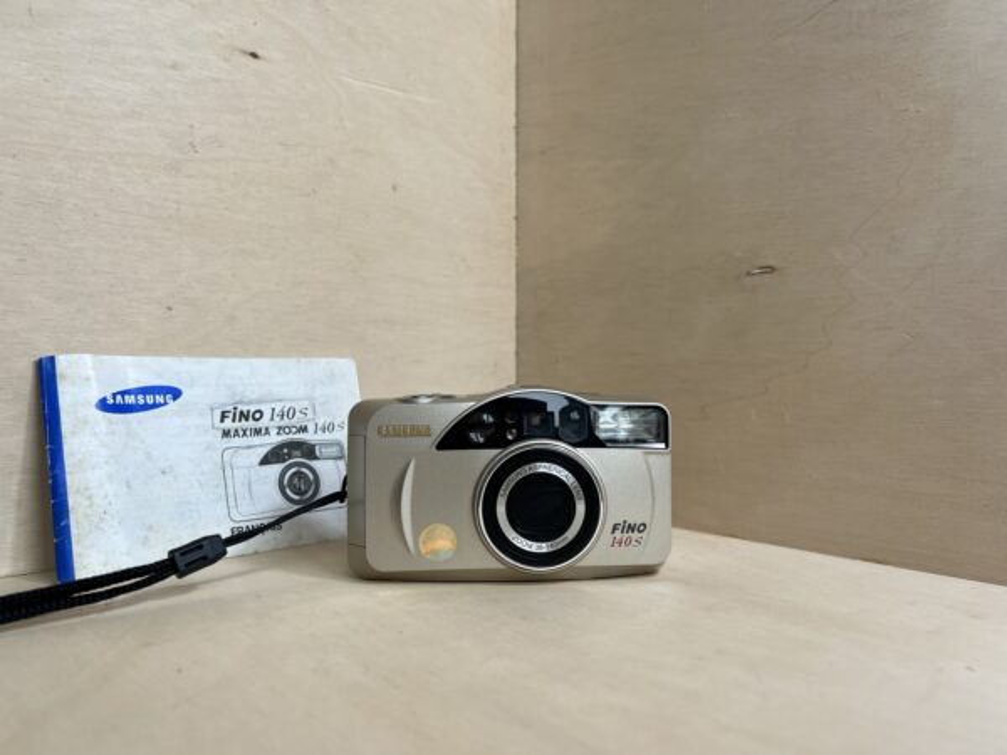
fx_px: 756
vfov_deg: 53.1
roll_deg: +0.8
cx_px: 504
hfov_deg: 67.3
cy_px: 378
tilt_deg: -0.9
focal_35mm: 26
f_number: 1.5
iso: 40
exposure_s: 1/156
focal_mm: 5.7
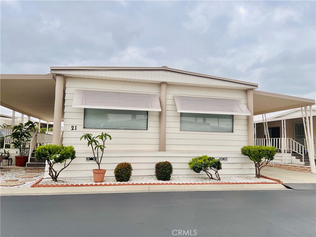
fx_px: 237
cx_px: 158
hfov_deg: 67.3
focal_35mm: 26
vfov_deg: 53.1
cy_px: 118
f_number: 1.5
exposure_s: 1/3571
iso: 50
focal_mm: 5.7
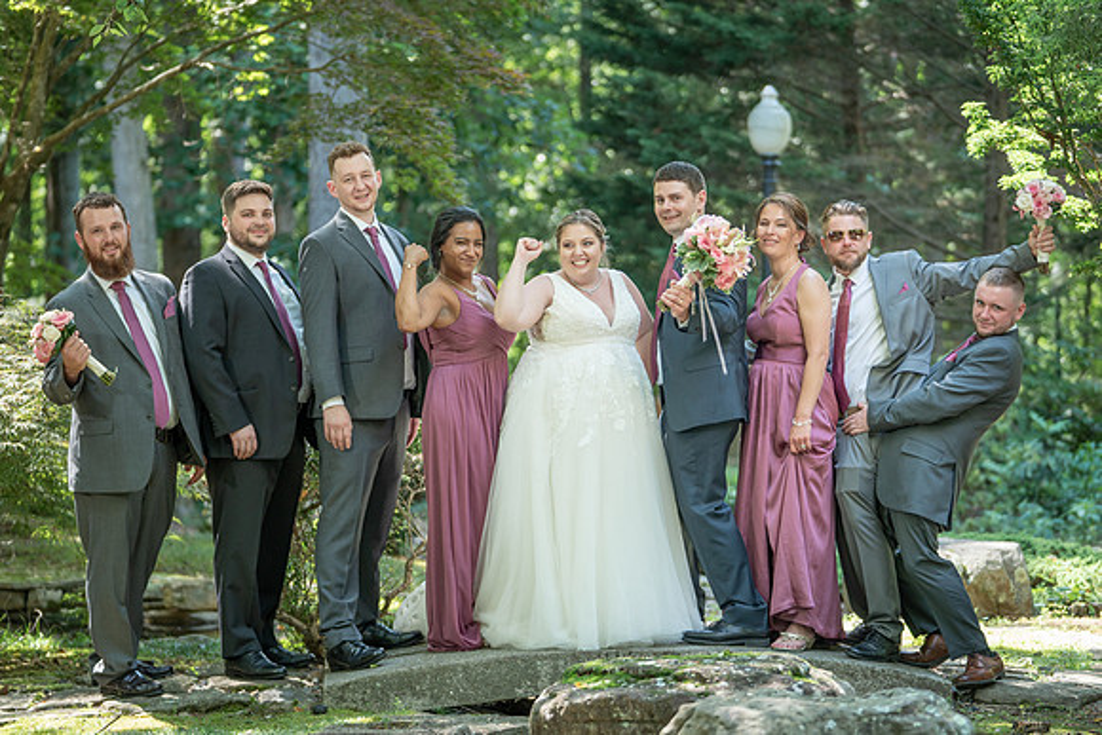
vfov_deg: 13.6
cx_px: 562
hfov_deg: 20.2
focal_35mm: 101
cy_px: 368
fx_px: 3090
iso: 200
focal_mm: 97
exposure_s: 1/200
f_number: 2.8
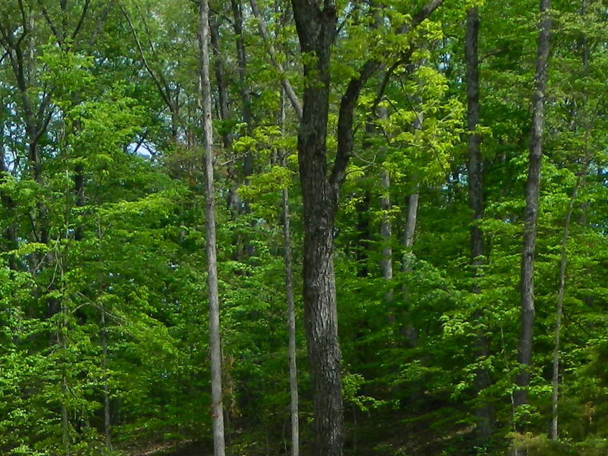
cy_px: 706
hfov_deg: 13.3
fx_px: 2599
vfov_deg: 9.7
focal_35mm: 148
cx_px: 281
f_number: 3.5
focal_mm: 7.3
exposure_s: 1/400
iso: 80
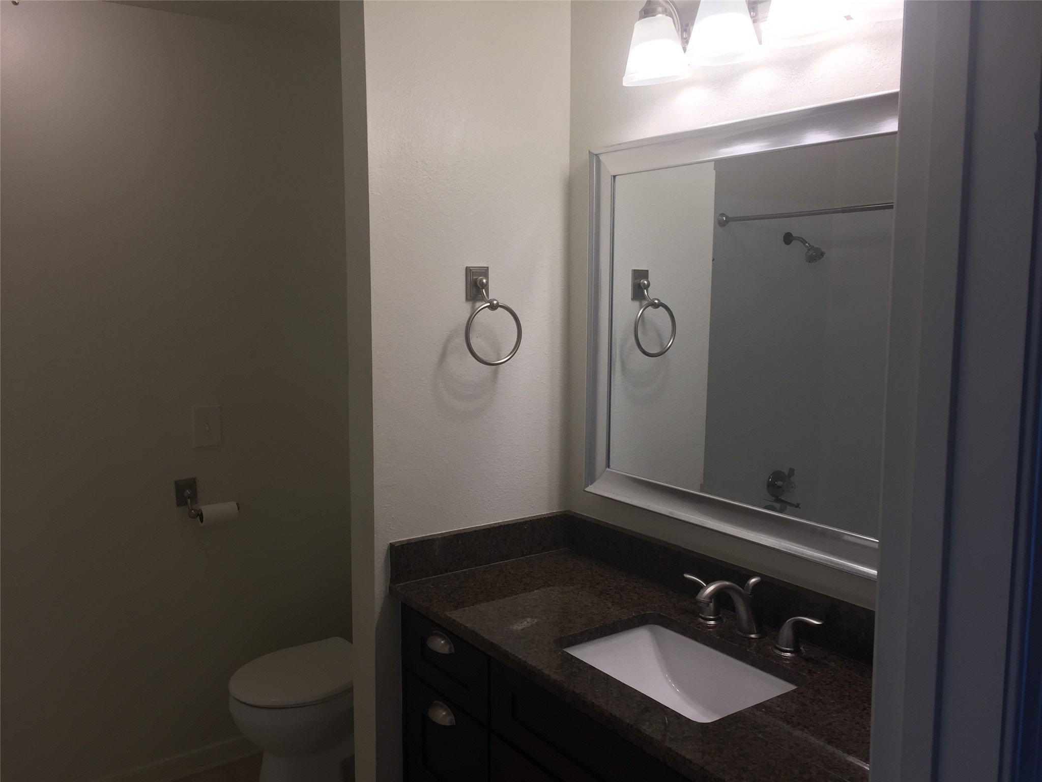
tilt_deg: -6.5
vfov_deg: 48.2
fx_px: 873
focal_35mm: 29
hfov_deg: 61.7
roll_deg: -0.2
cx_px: 521
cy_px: 391
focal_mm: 4.15
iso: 40
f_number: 2.2
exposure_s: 1/60
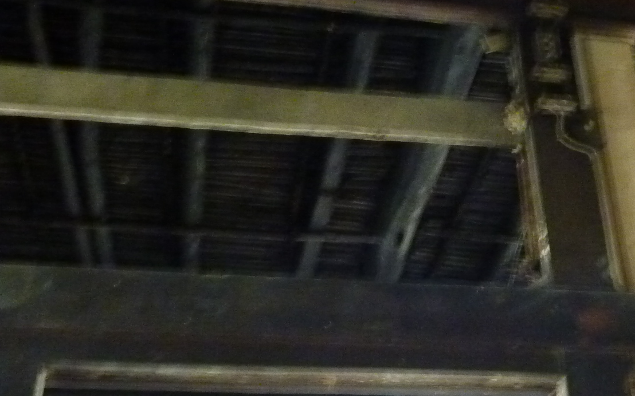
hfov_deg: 40.6
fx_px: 848
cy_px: 211
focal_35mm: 49
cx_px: 420
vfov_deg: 26.3
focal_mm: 4.1
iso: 800
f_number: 3.3
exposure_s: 1/8
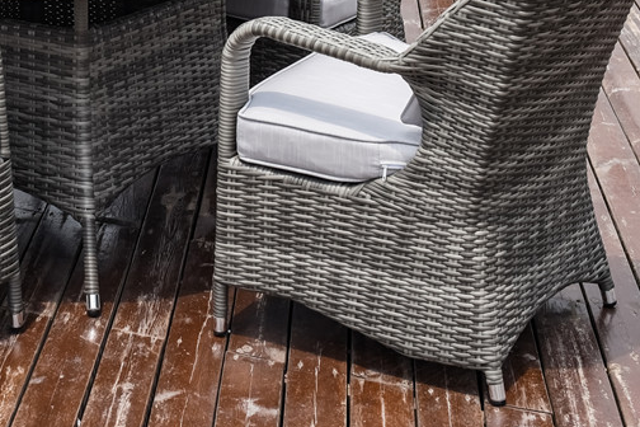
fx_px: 1742
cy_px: -55
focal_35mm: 98
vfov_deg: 13.6
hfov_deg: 20.5
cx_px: 104
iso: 100
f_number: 4.5
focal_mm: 38
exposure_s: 1/800
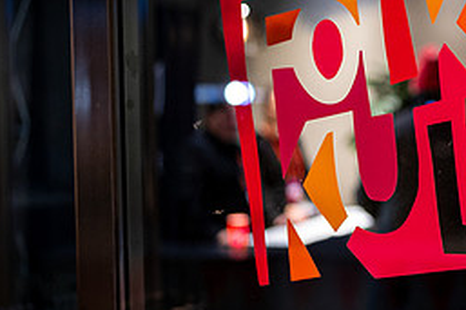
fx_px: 1022
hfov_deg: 24.3
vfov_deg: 17.2
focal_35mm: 79
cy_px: 88
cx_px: 486
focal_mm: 35
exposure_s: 1/160
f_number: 1.4
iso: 2500
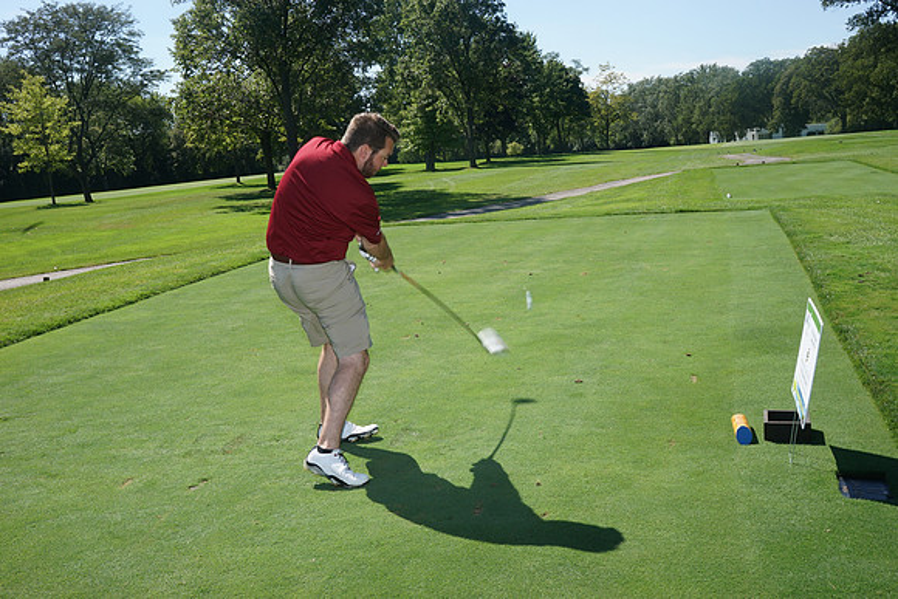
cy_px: 300
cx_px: 449
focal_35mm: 37
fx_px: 923
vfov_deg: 36.0
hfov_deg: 51.9
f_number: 16
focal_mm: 37
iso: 400
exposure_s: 1/200
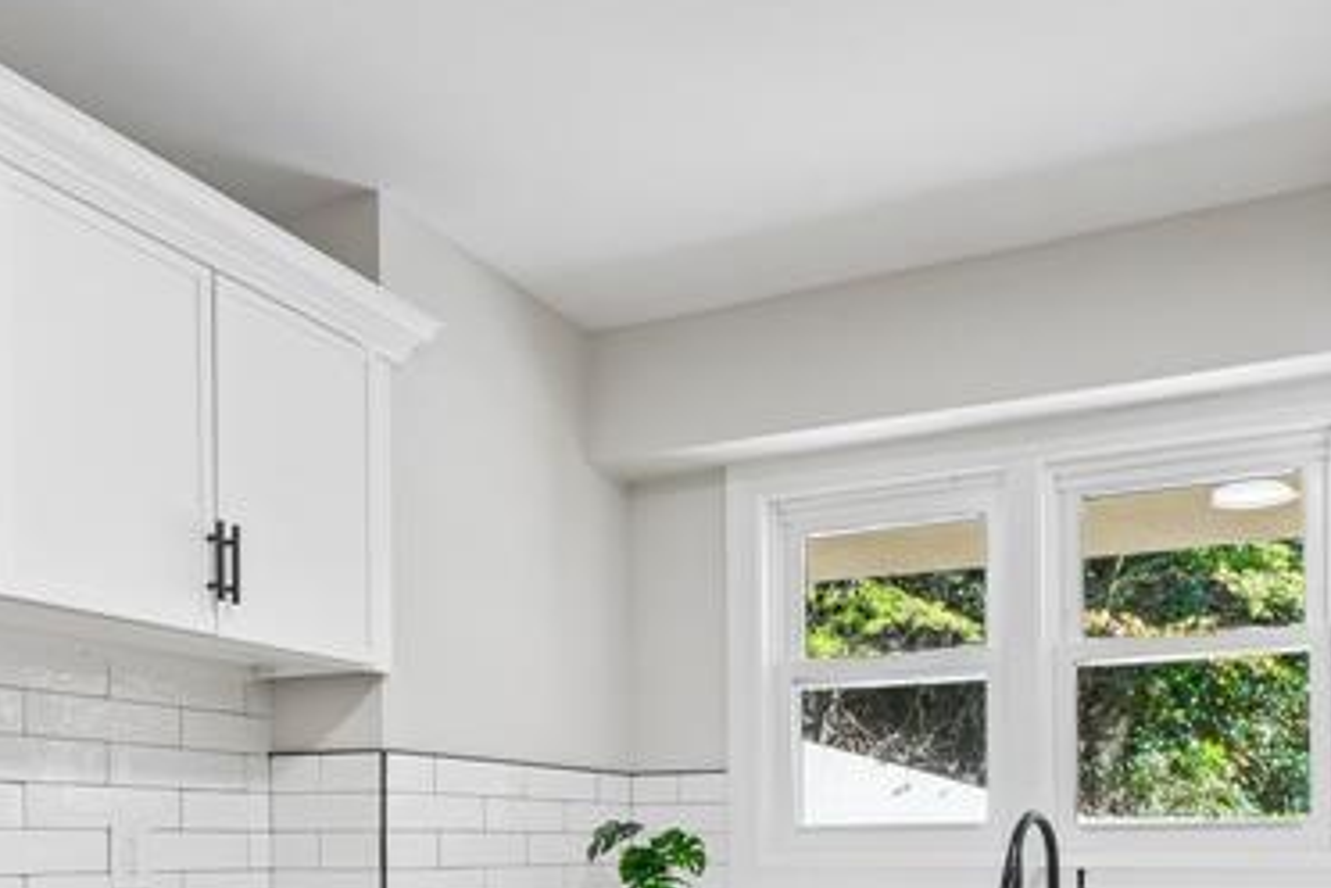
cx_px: 791
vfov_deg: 37.0
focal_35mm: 33
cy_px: 827
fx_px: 1220
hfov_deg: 56.8
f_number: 11
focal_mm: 12
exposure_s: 1/2
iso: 100
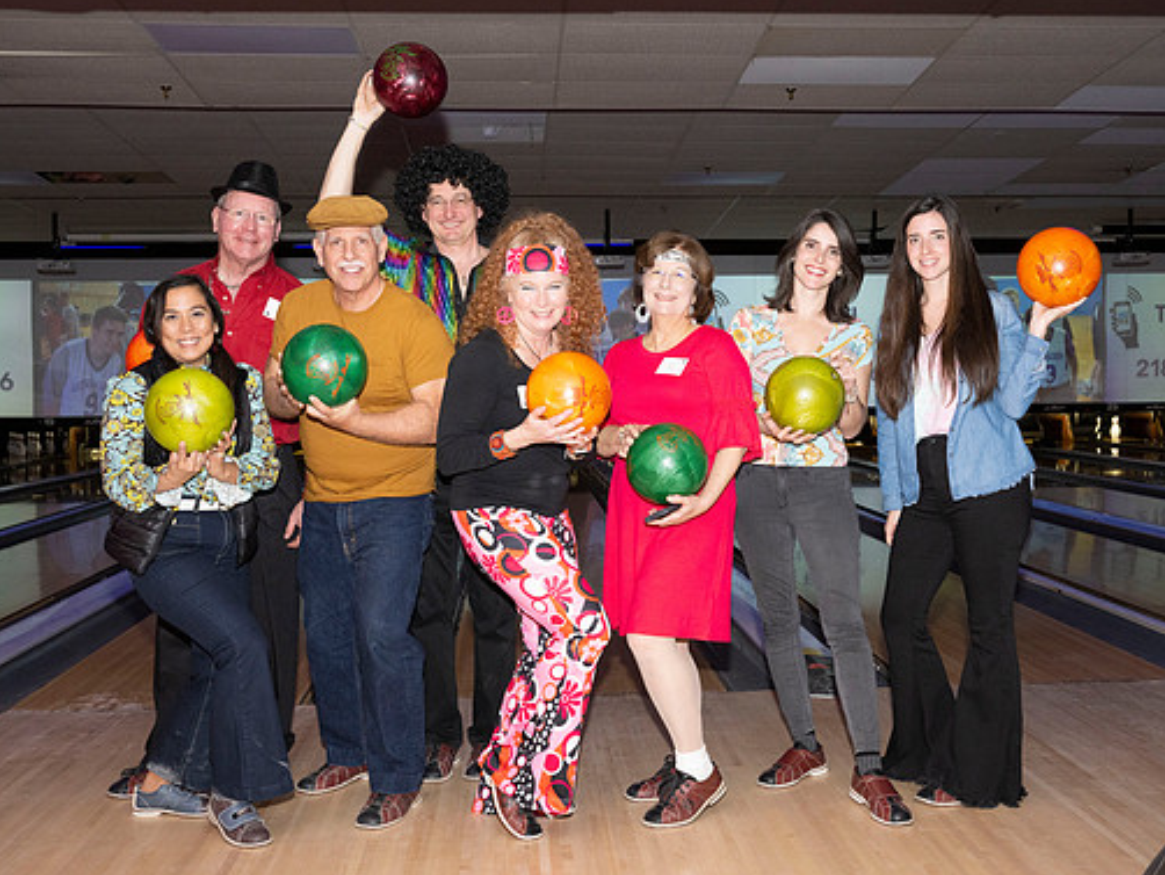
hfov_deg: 46.8
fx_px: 1347
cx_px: 613
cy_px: 435
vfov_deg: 36.0
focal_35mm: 40
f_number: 5.6
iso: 1600
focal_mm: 36
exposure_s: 1/100
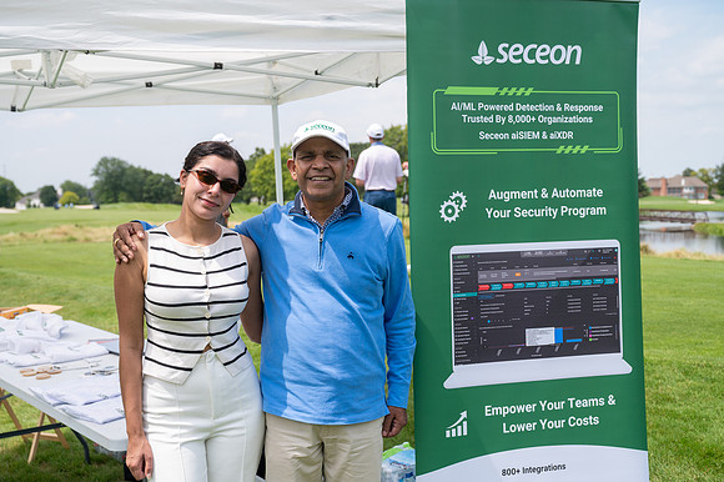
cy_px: 241
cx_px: 362
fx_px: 925
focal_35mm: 46
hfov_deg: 42.8
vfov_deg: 29.2
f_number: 5
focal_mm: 46
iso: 250
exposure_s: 1/1000
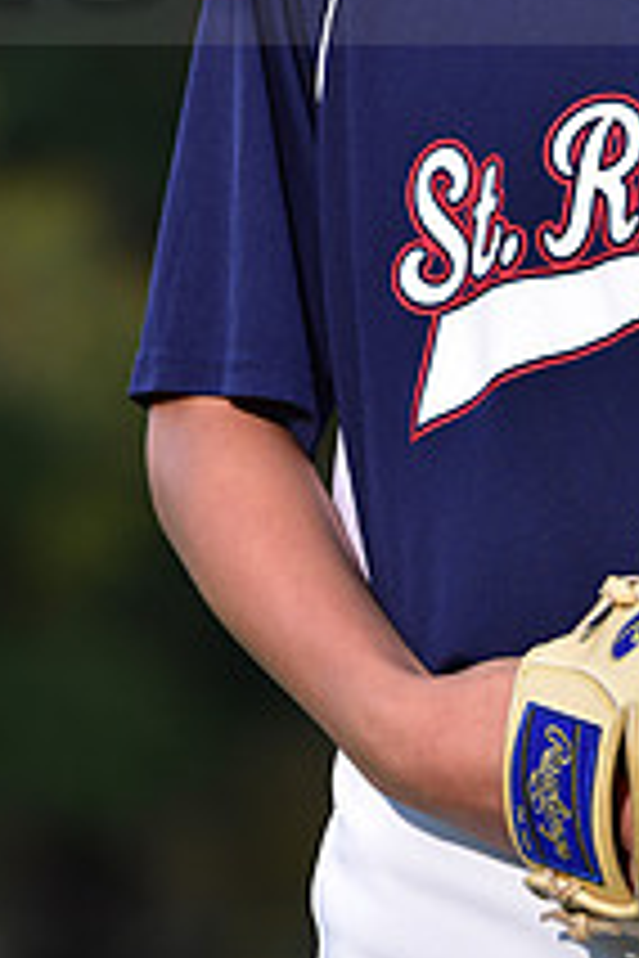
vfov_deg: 4.1
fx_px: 13418
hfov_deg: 2.7
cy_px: -99
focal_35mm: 504
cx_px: 664
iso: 200
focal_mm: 185
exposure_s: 1/250
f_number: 4.5
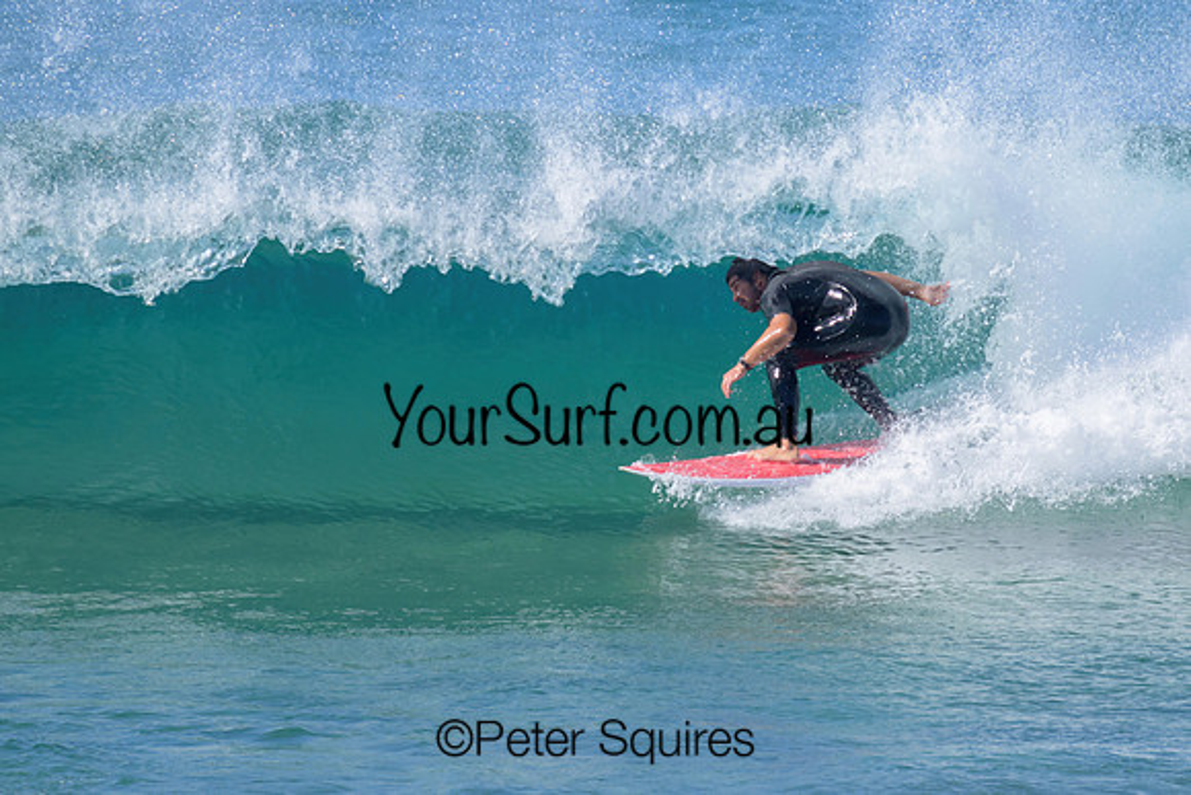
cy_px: 292
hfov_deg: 1.9
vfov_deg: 1.3
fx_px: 35943
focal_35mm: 1086
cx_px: 706
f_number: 11
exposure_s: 1/1250
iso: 640
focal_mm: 800
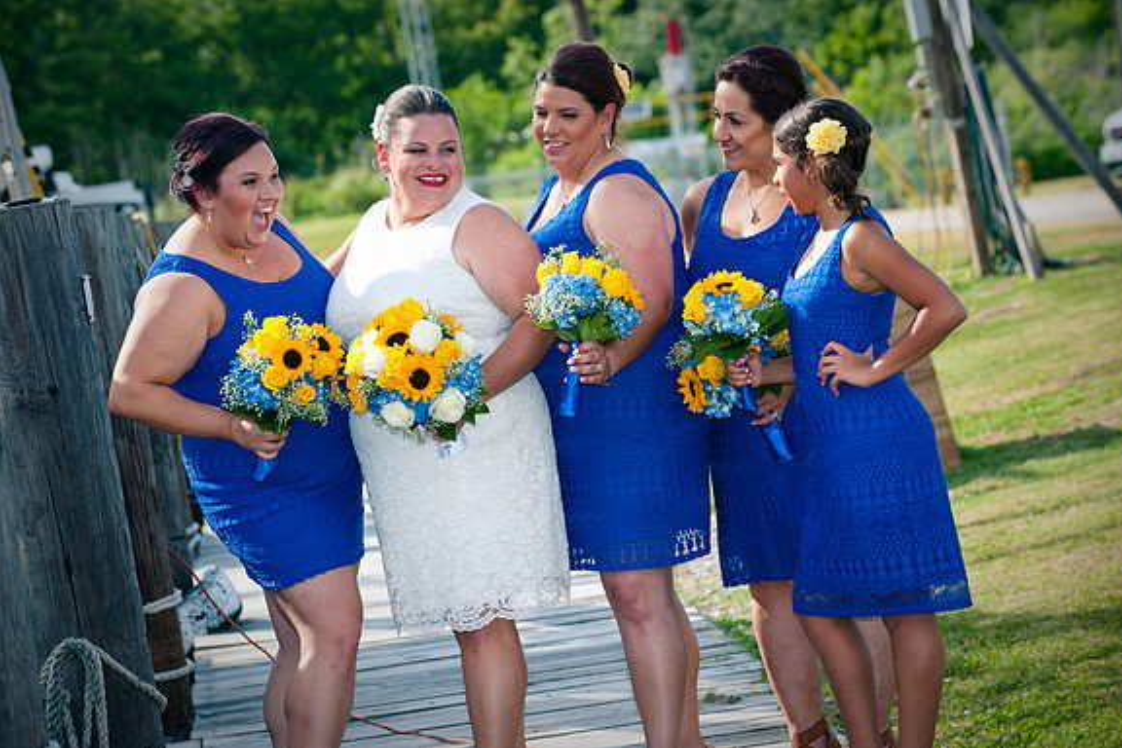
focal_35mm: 141
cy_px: 374
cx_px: 563
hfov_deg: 14.6
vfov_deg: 9.7
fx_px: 4394
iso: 100
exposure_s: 1/250
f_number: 5.6
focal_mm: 140
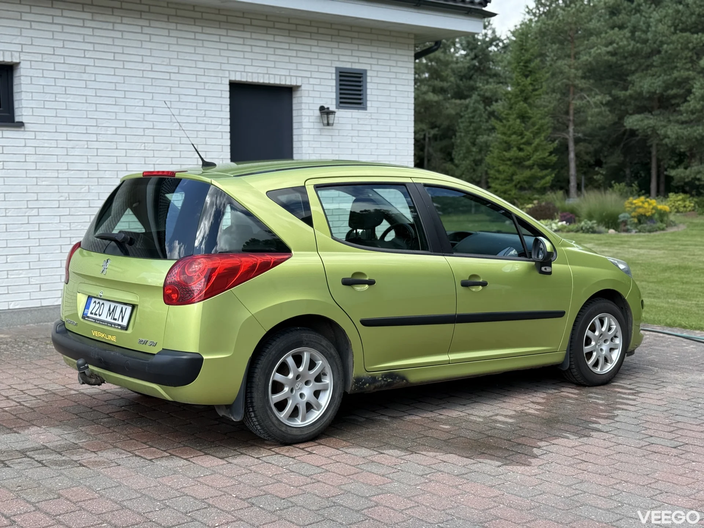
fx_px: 976
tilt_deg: -4.4
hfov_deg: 39.7
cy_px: 264
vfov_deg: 30.3
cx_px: 352
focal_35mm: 48
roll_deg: +0.4
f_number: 1.78
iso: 80
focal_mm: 6.76
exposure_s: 1/1642
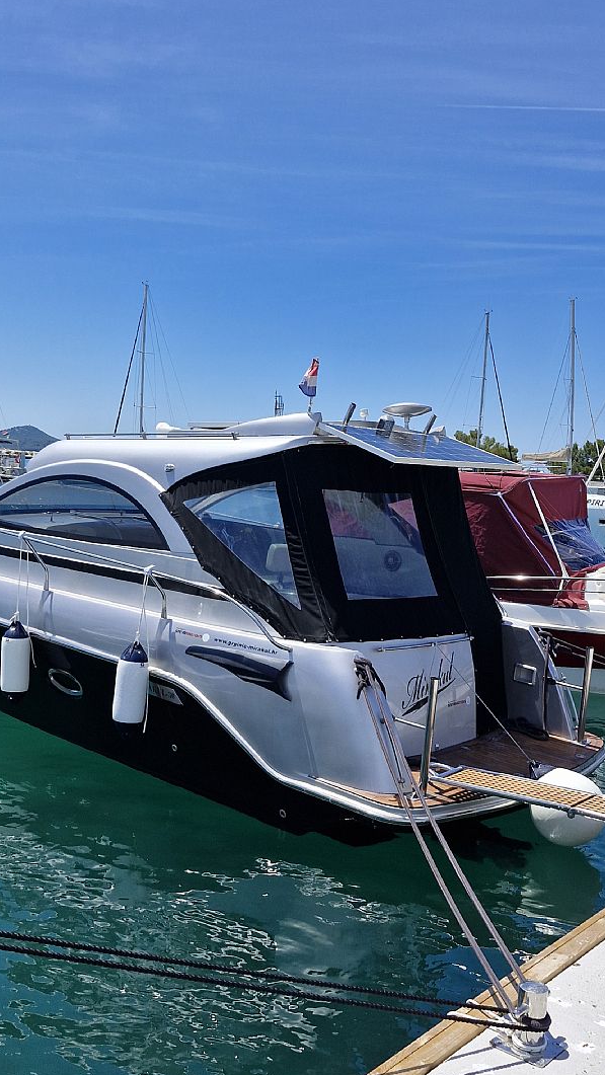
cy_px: 610
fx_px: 969
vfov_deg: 57.8
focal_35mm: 34
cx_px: 295
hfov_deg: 34.7
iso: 50
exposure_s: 1/2456
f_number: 1.8
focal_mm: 5.54
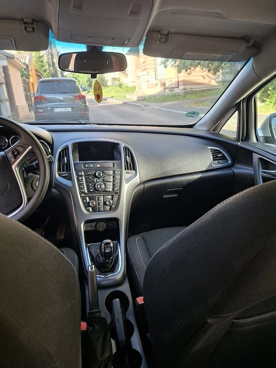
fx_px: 245
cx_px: 138
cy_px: 184
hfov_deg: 58.9
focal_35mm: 23
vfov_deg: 73.9
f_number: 1.8
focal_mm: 5.54
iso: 50
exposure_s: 1/100
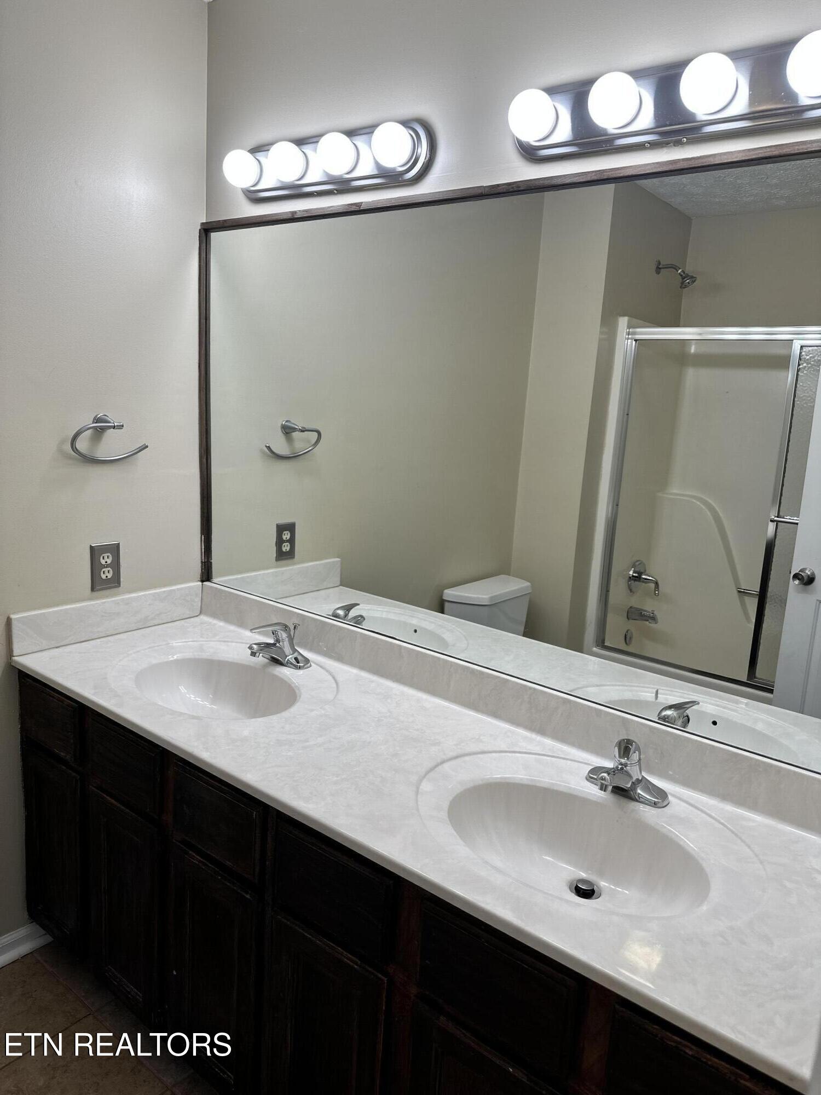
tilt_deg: -10.2
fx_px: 759
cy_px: 548
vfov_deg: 71.6
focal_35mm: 24
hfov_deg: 56.8
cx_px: 410
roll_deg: -4.1
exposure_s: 1/132
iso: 64
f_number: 1.78
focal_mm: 6.86
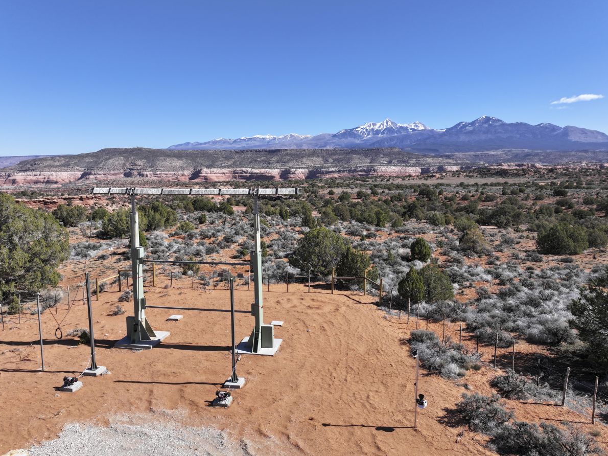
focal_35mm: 25
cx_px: 305
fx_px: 439
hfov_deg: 69.4
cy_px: 227
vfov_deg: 54.9
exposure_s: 1/1600
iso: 100
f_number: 2.8
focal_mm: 12.29
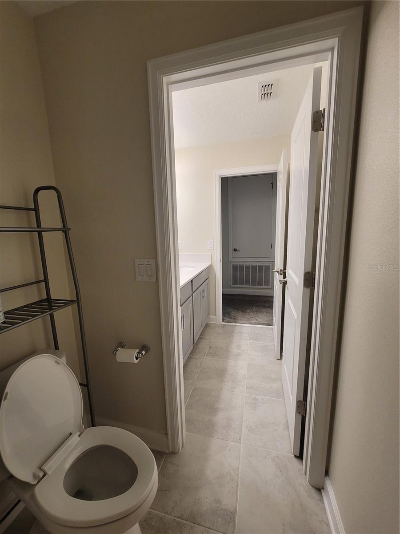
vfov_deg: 106.2
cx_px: 200
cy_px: 267
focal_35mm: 13
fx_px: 200
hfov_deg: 89.9
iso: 200
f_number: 2.2
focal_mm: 2.2
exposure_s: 1/60
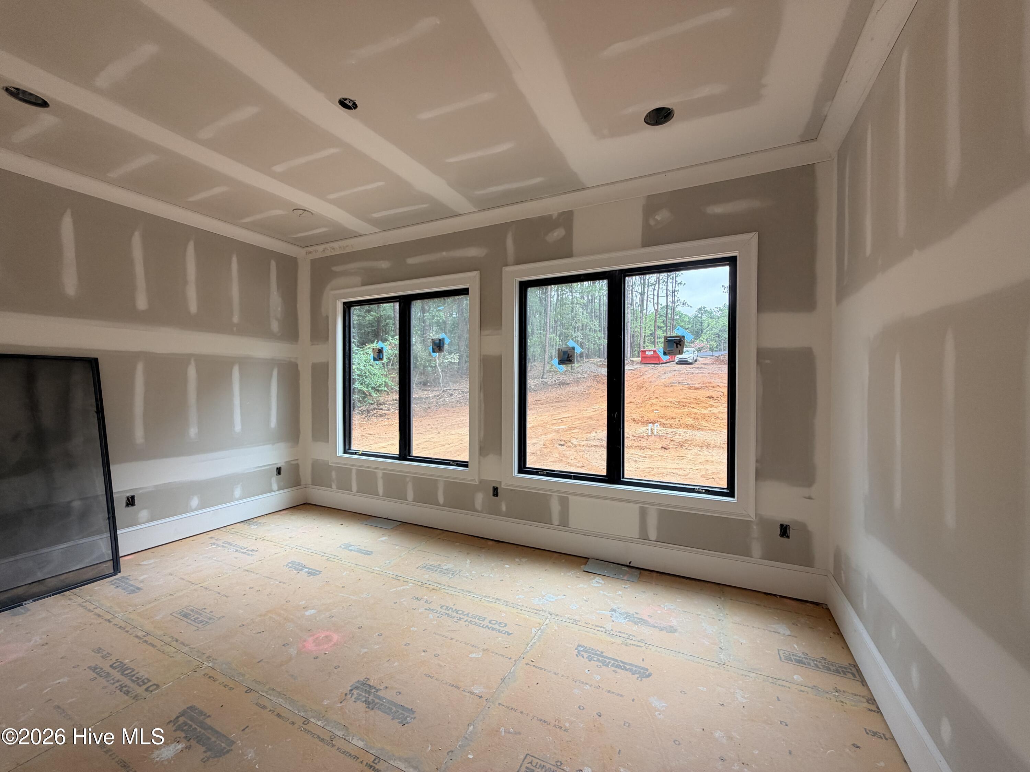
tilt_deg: -0.8
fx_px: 417
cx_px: 515
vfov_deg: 85.7
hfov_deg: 102.1
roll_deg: -0.1
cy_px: 386
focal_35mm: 14
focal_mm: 2.22
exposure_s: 1/121
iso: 64
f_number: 2.2
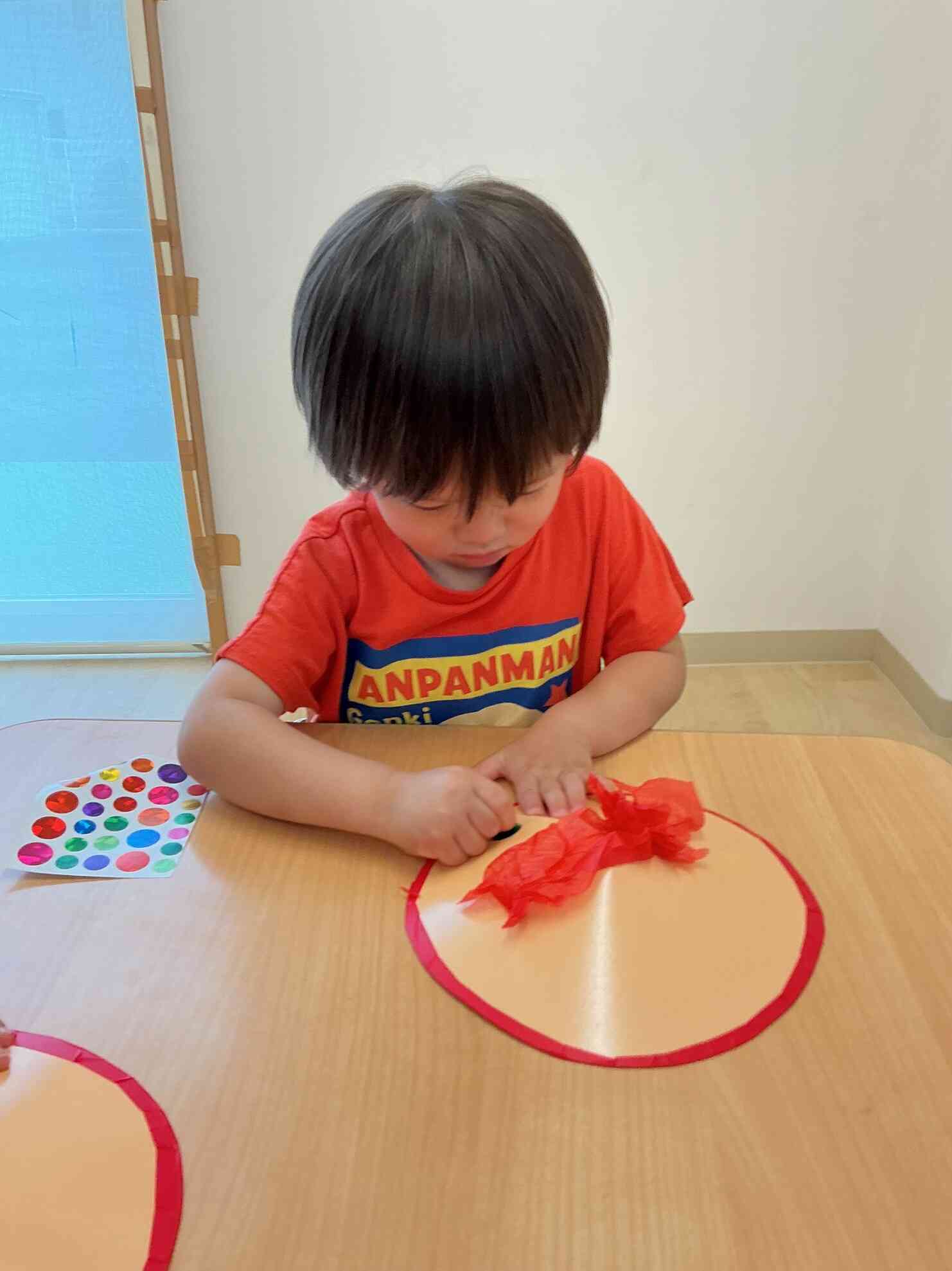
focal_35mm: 29
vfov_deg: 61.7
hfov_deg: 48.2
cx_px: 476
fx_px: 1064
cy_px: 636
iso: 32
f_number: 1.8
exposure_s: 1/60
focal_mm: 3
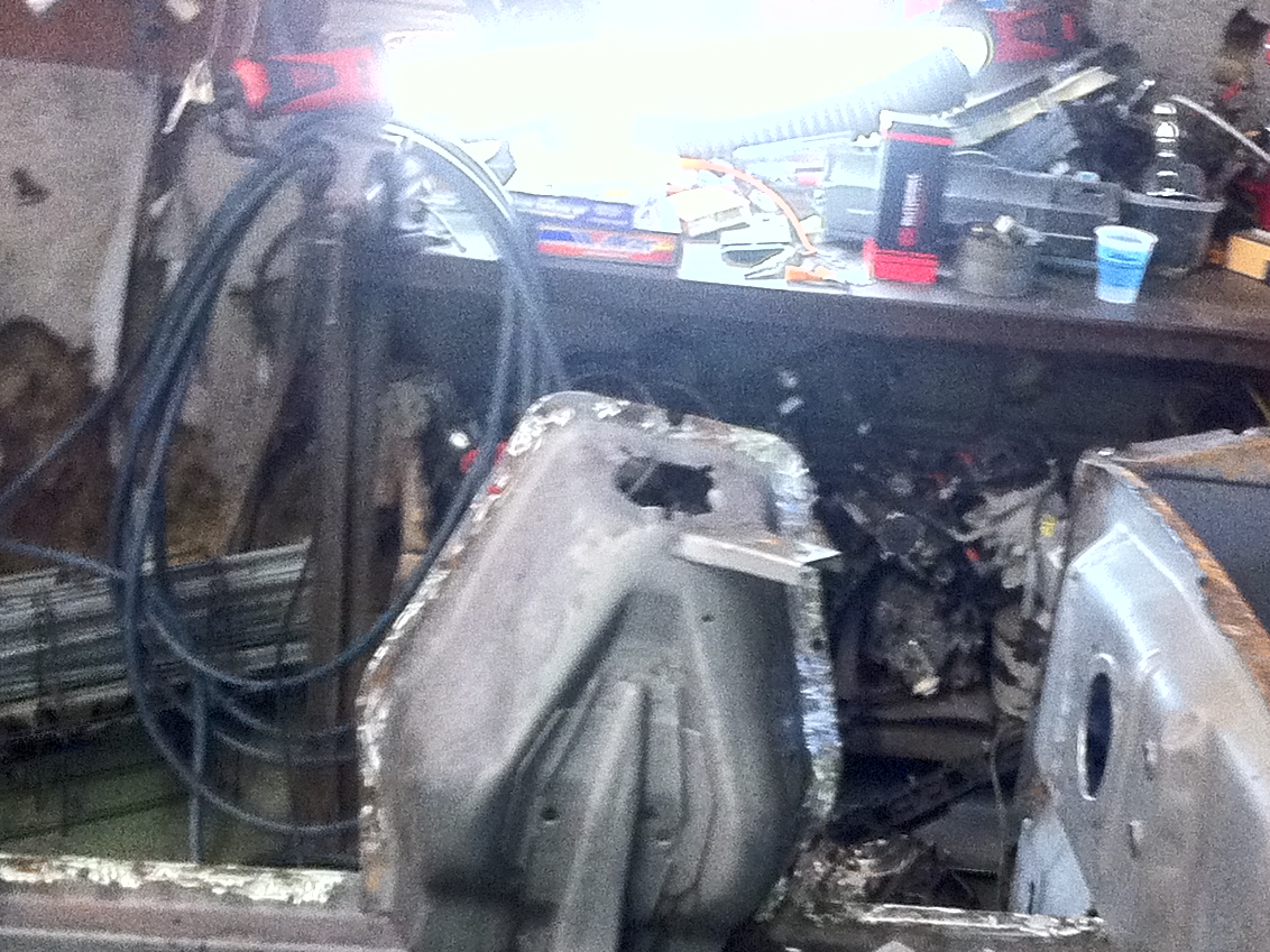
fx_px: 2935
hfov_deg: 24.2
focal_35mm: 80
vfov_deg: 18.2
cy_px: 831
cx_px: 927
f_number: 2.8
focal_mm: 3.85
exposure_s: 1/15
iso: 320
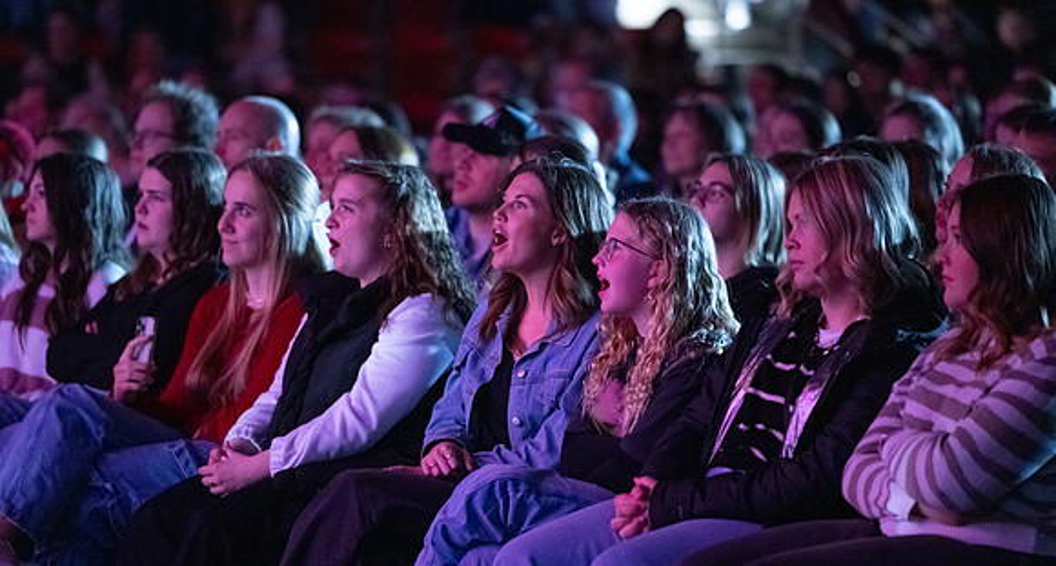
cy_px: 321
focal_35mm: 191
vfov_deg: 6.1
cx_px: 528
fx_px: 5278
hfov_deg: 11.4
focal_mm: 180
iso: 10000
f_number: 2.8
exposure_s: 1/30
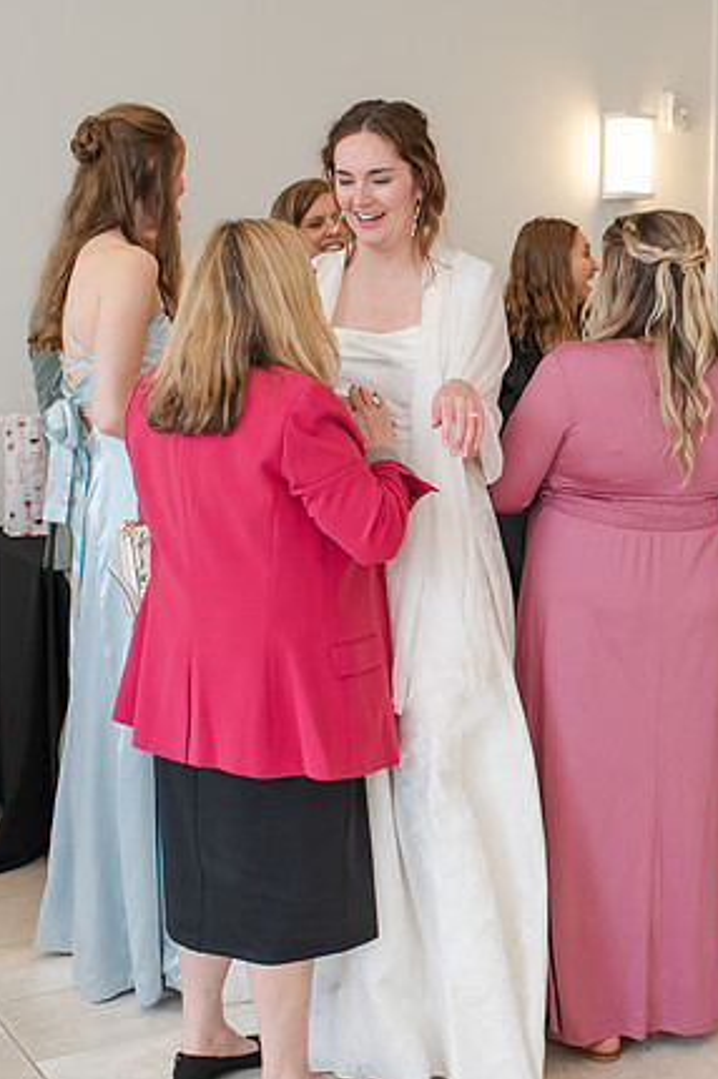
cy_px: 540
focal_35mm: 55
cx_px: 565
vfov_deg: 36.3
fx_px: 1648
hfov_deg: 24.2
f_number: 3.2
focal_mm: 35
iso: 500
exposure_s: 1/200
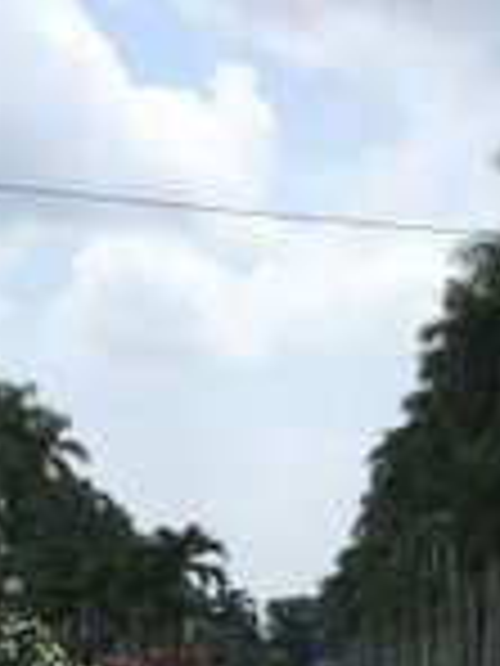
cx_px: 286
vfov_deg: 24.6
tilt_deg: +5.1
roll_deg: -1.6
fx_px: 1502
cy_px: 526
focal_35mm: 78
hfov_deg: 18.9
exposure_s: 1/2024
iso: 25
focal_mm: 4.15
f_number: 2.2
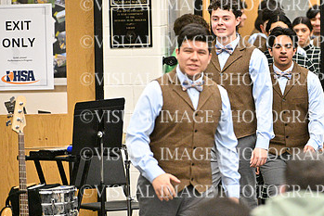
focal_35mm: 249
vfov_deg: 5.5
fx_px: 2242
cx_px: 214
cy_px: 98
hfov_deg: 8.3
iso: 12800
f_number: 2.8
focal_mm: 150
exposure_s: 1/1000
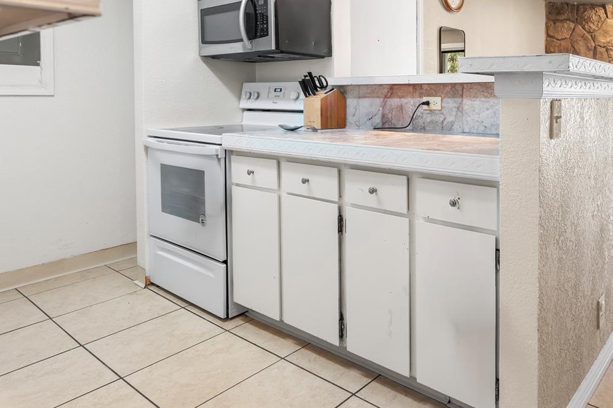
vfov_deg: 49.8
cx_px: 456
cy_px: 118
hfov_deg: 67.2
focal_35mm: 25
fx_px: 426
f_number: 8
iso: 320
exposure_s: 1/2
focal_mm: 16
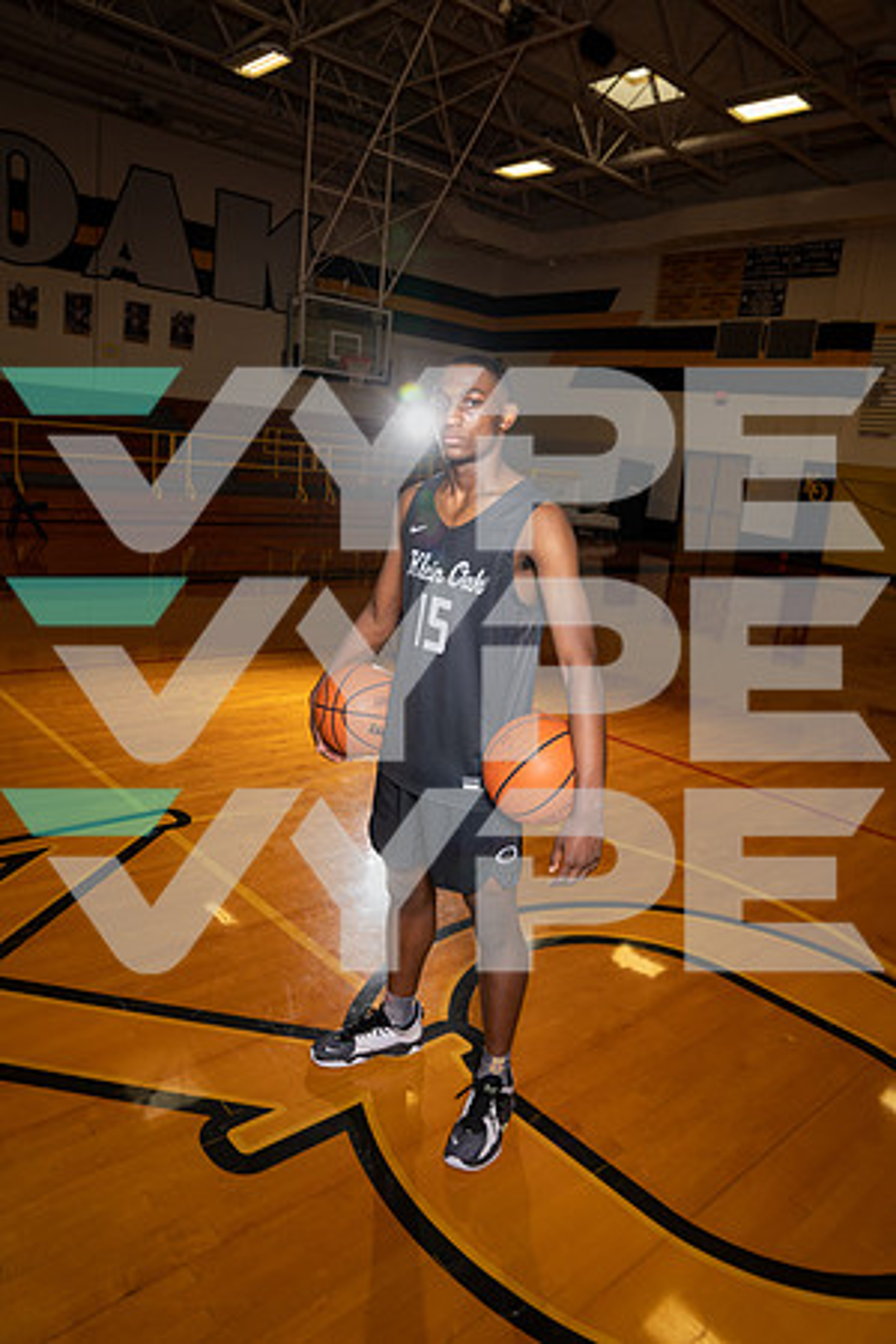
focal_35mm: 24
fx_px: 896
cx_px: 448
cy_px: 672
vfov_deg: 73.7
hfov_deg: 53.1
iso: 320
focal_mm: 24
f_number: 5.6
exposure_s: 1/200
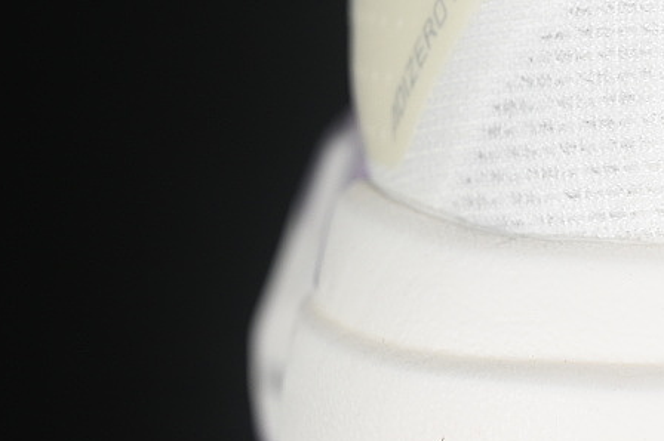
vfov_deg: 7.6
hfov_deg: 11.2
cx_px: 711
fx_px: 3336
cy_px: 118
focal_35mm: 181
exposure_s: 1/80
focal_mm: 50
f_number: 7.1
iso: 160
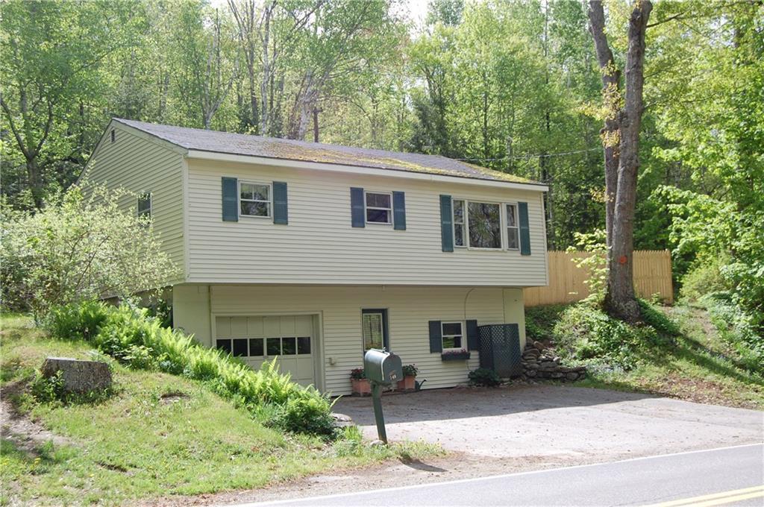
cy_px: 254
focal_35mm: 42
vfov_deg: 31.8
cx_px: 382
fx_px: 890
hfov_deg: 46.5
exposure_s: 1/250
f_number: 8
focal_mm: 28
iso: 200
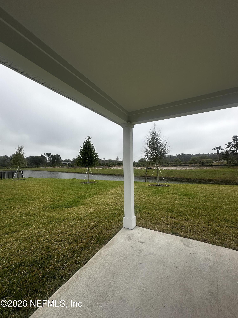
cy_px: 159
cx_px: 119
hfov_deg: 85.7
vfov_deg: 102.1
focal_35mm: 14
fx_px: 128
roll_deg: +0.2
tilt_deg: +2.6
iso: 40
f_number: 2.2
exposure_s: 1/1416
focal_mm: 2.22
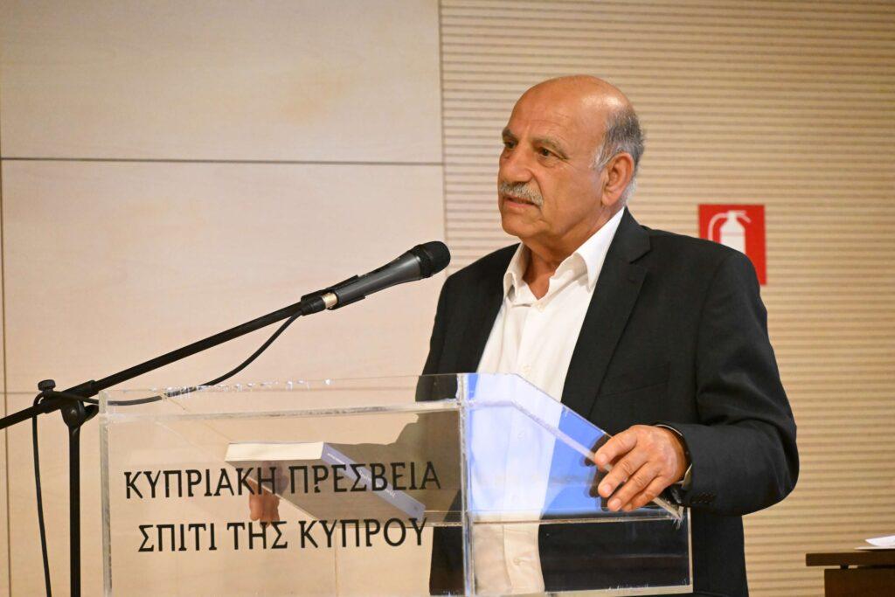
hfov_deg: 10.3
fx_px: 4973
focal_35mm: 200
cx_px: 448
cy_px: 298
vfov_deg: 6.9
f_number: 6.3
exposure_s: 1/125
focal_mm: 200
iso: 12800
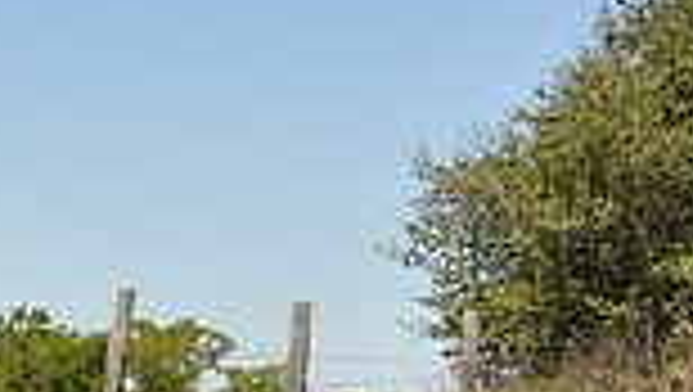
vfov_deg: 6.4
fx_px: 3477
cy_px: 484
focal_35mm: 189
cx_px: -459
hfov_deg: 10.8
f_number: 13
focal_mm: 32
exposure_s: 1/160
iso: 200
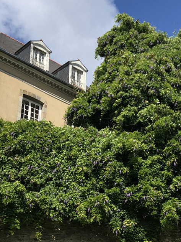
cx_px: 150
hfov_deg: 20.4
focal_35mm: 71
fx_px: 495
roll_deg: +1.6
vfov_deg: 26.7
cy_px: 206
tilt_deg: +20.5
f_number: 1.8
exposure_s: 1/2024
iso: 20
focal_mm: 4
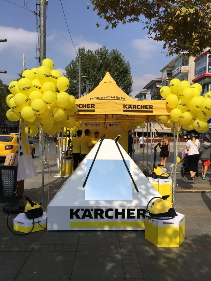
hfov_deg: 48.2
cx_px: 106
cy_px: 140
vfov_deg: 61.7
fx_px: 236
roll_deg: -2.5
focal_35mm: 29
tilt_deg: -2.8
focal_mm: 4.15
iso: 25
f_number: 2.2
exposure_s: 1/2262
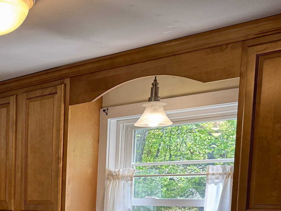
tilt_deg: -10.1
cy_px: 268
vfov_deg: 21.3
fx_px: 512
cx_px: -51
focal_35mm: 63
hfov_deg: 27.3
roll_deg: +0.0
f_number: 1.78
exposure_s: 1/120
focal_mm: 6.76
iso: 125
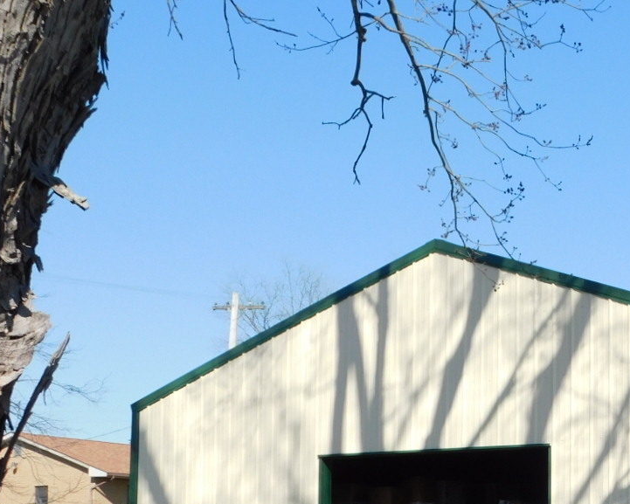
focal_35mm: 78
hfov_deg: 23.1
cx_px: 677
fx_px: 1455
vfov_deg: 19.2
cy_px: 482
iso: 125
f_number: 3.5
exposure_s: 1/1250
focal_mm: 6.3
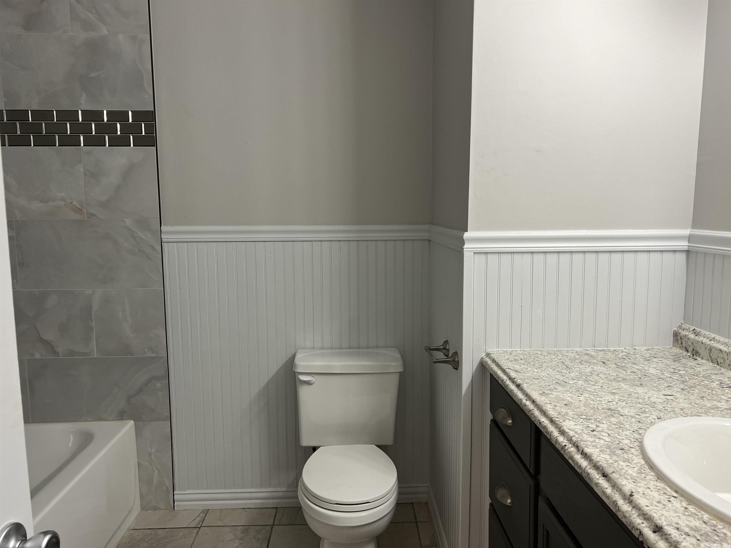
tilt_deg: -7.0
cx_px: 366
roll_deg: +0.3
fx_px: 549
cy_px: 274
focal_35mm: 26
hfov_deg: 67.3
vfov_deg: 53.1
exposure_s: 1/120
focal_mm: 5.7
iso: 100
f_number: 1.5
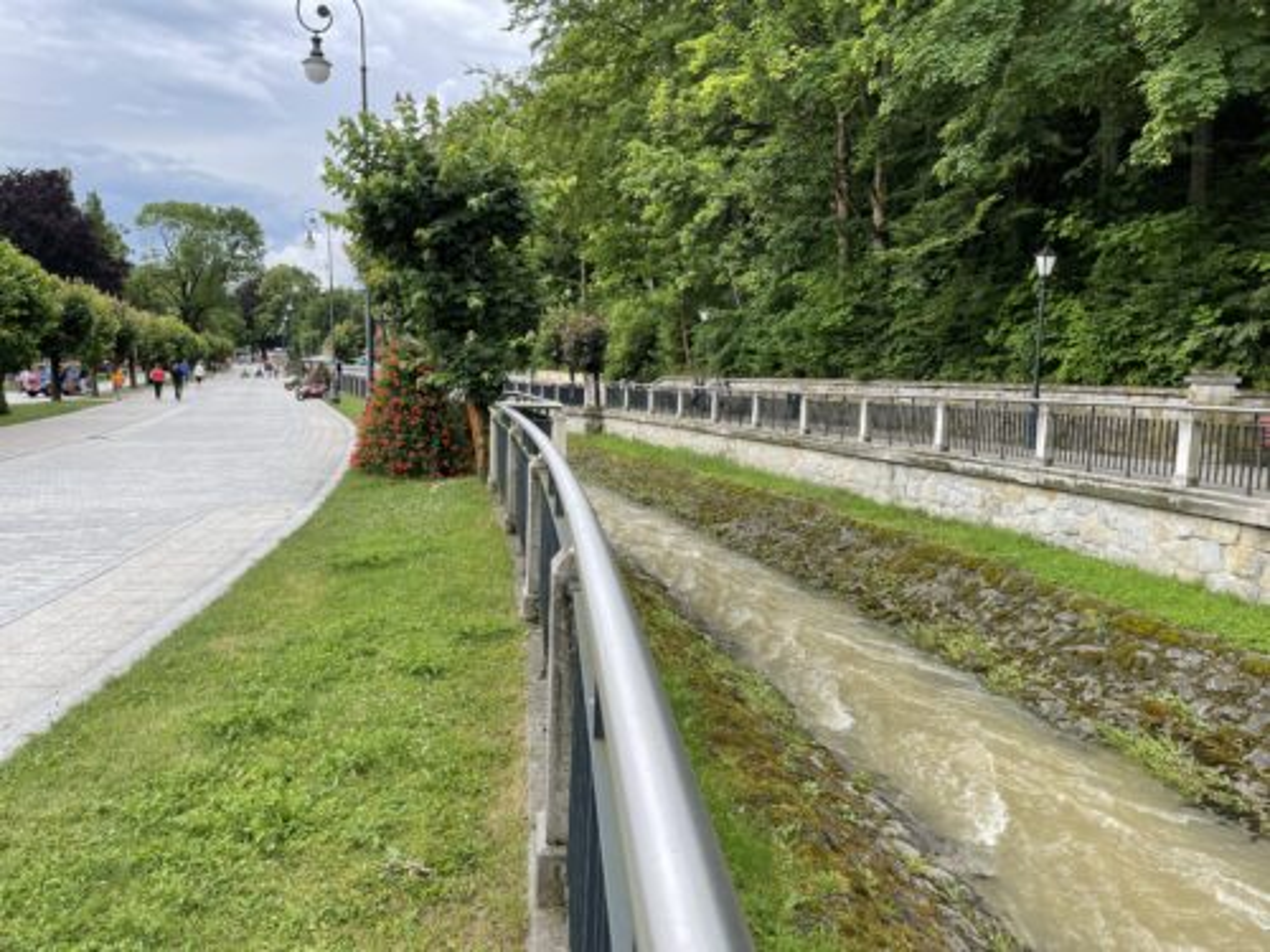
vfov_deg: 53.1
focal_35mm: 26
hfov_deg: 67.3
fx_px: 954
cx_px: 635
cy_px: 476
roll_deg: -2.0
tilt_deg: -5.1
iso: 32
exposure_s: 1/561
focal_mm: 4.2
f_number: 1.6
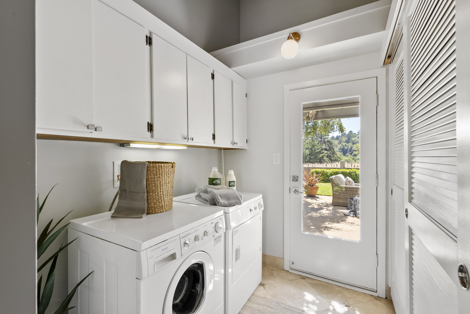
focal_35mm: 16
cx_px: 235
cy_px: 157
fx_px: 209
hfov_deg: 96.7
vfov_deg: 73.8
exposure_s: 1/13
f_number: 8
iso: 250
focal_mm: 16
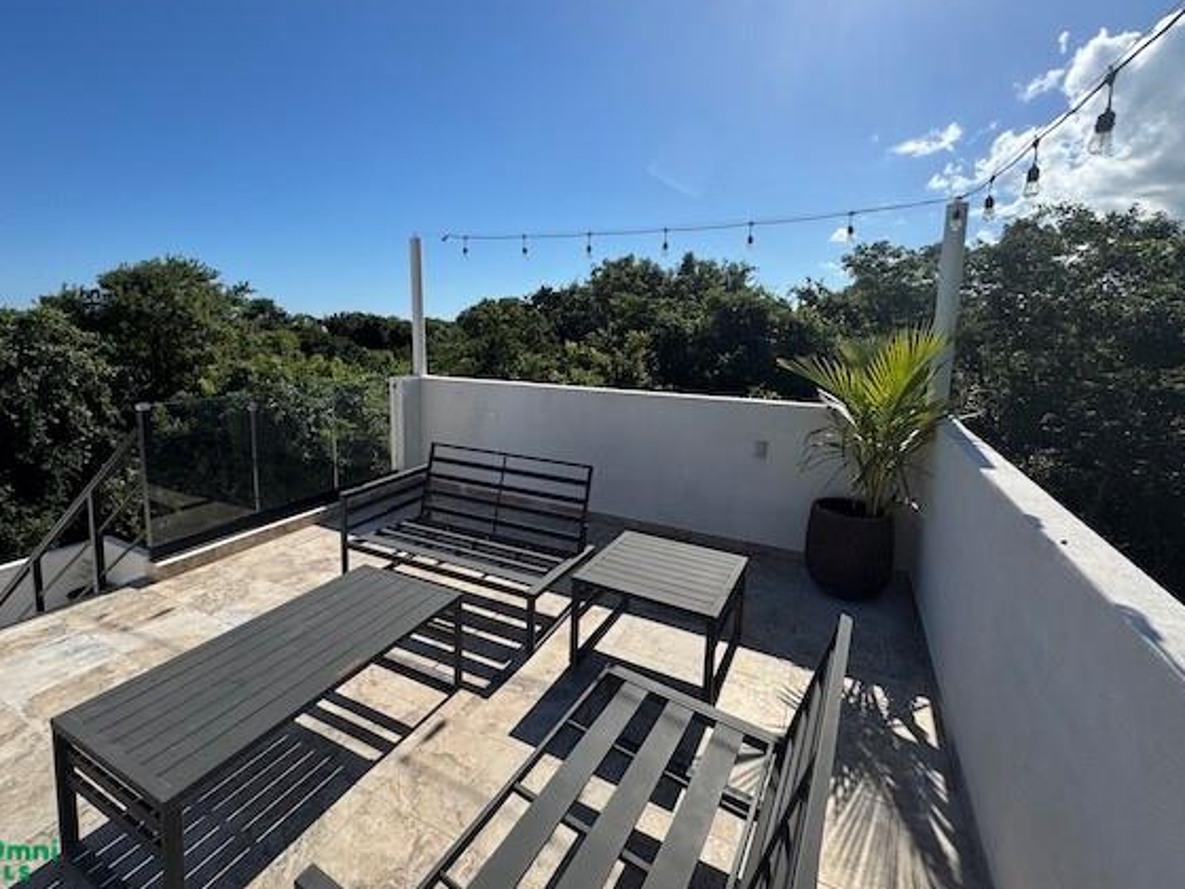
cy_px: 396
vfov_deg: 77.8
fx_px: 548
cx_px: 557
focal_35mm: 16
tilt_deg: -6.8
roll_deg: -0.8
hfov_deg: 94.4
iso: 50
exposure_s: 1/2674
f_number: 2.2
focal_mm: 2.22
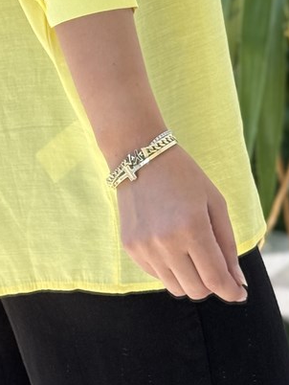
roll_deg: -2.0
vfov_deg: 11.9
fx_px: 1768
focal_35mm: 159
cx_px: 60
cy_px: -163
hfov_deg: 9.3
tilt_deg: -21.9
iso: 80
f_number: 1.78
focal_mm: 6.76
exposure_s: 1/549
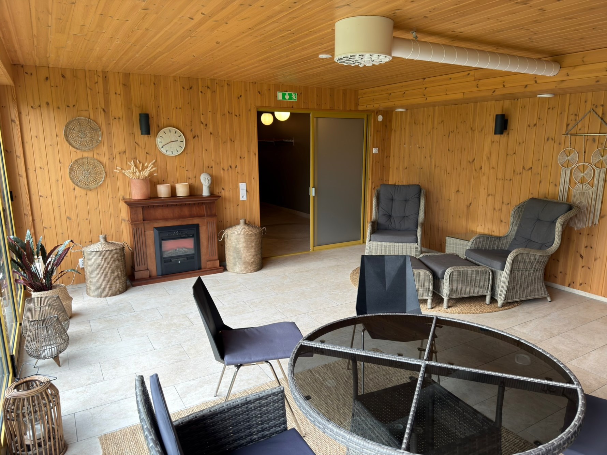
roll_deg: +0.8
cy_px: 228
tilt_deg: -11.6
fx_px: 421
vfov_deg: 56.8
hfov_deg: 71.6
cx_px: 304
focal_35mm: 24
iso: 100
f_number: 1.78
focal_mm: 6.76
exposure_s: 1/115
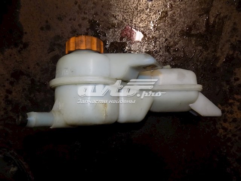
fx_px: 160
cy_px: 90
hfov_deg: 73.9
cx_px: 120
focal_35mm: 23
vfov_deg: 58.9
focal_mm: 4
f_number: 3.1
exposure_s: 1/30
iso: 200
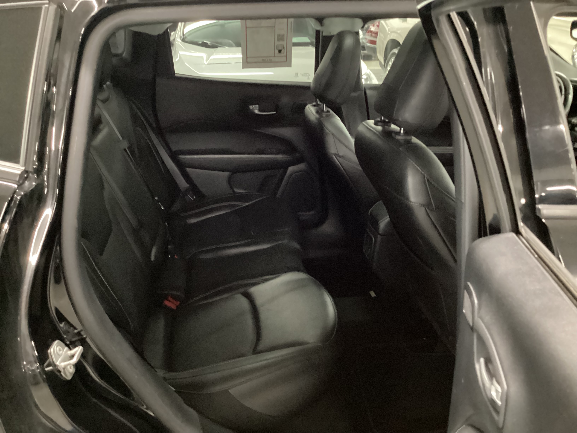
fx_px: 517
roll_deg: -0.3
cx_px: 288
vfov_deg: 45.4
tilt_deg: -24.4
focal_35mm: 31
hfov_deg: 58.4
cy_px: 216
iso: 640
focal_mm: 3.3
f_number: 2.4
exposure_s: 1/15
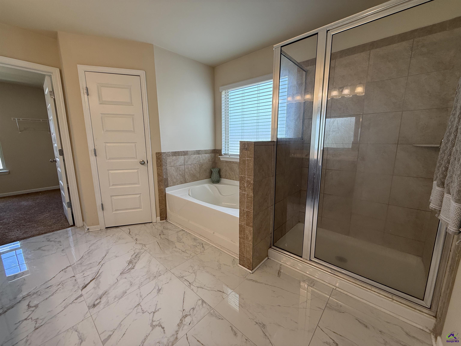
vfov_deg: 85.7
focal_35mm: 14
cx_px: 230
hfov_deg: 102.1
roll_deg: -0.3
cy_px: 173
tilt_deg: -10.3
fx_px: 186
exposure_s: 1/120
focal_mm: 2.22
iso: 80
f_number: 2.2
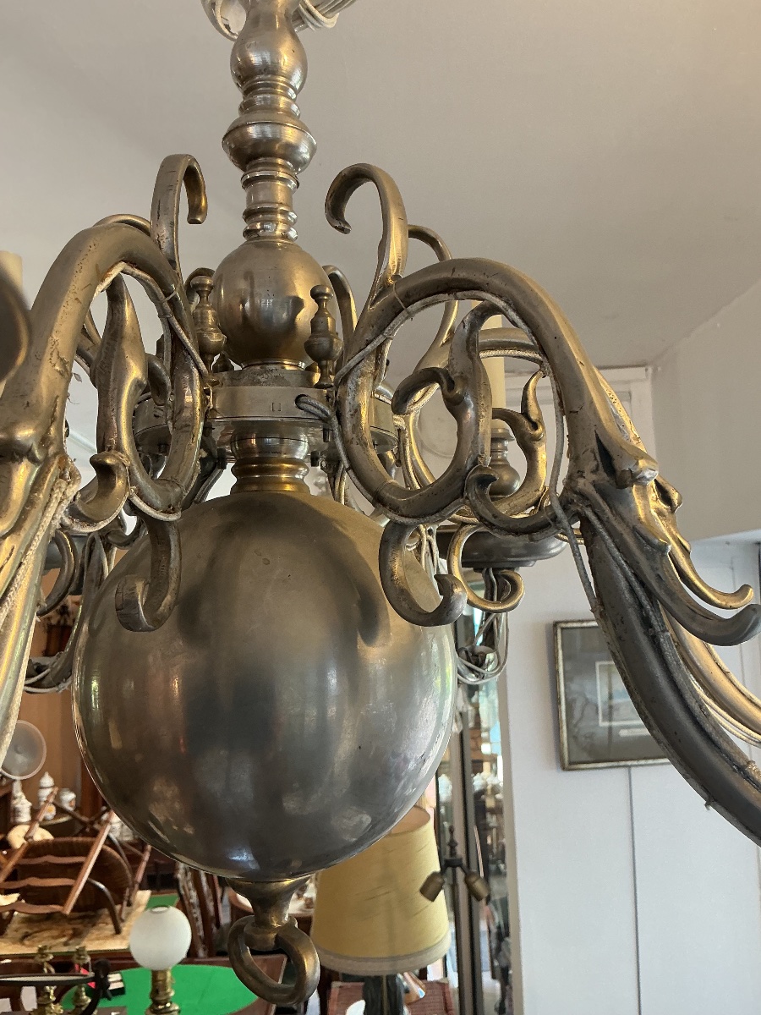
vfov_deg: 61.7
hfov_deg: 48.2
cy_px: 508
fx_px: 850
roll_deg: +2.6
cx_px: 380
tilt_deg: +5.9
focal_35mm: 29
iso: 80
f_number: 1.8
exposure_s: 1/50
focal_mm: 3
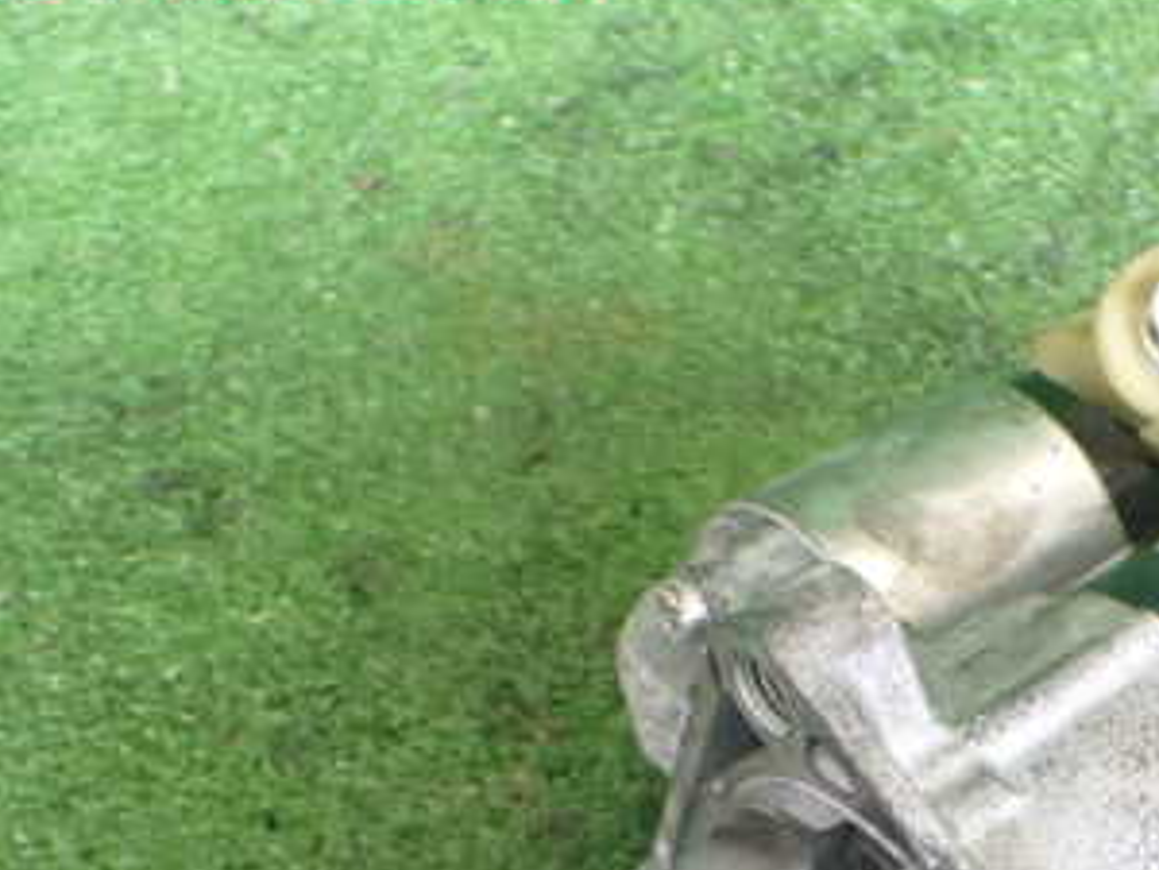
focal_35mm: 60
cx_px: 1032
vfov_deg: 23.8
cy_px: 781
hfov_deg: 30.8
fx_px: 2009
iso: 640
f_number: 2.3
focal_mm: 5.4
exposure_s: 1/125
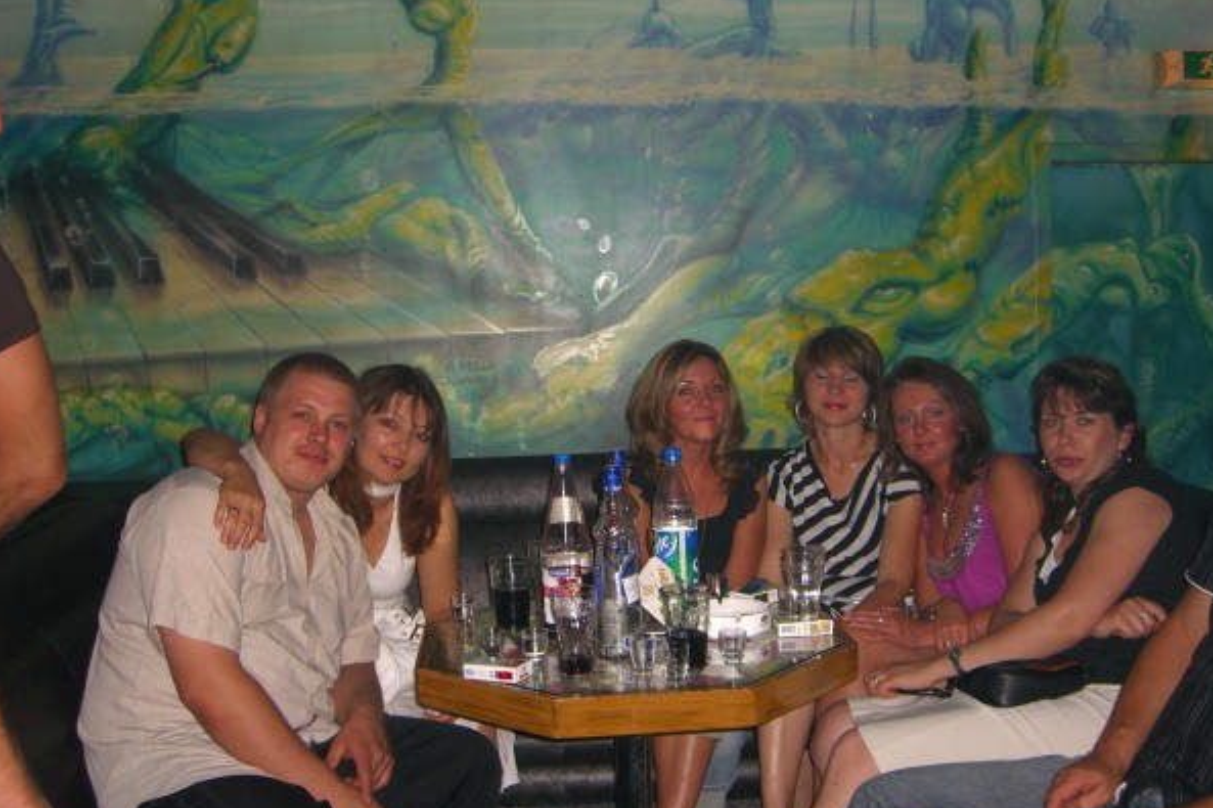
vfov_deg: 33.4
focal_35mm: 40
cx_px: 608
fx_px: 1347
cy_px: 411
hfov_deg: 48.5
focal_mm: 7.9
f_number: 2.8
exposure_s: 1/60
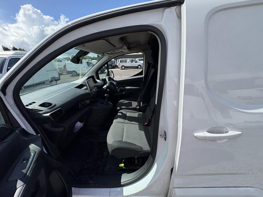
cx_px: 132
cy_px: 98
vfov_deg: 85.7
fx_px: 106
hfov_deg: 102.1
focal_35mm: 14
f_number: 2.2
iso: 64
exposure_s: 1/1178
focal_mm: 2.22
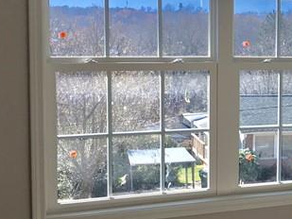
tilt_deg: -6.7
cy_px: 105
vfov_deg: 15.4
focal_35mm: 96
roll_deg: -1.0
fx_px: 810
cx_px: 424
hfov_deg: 18.4
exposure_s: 1/469
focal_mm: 4.15
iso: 25
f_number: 2.2
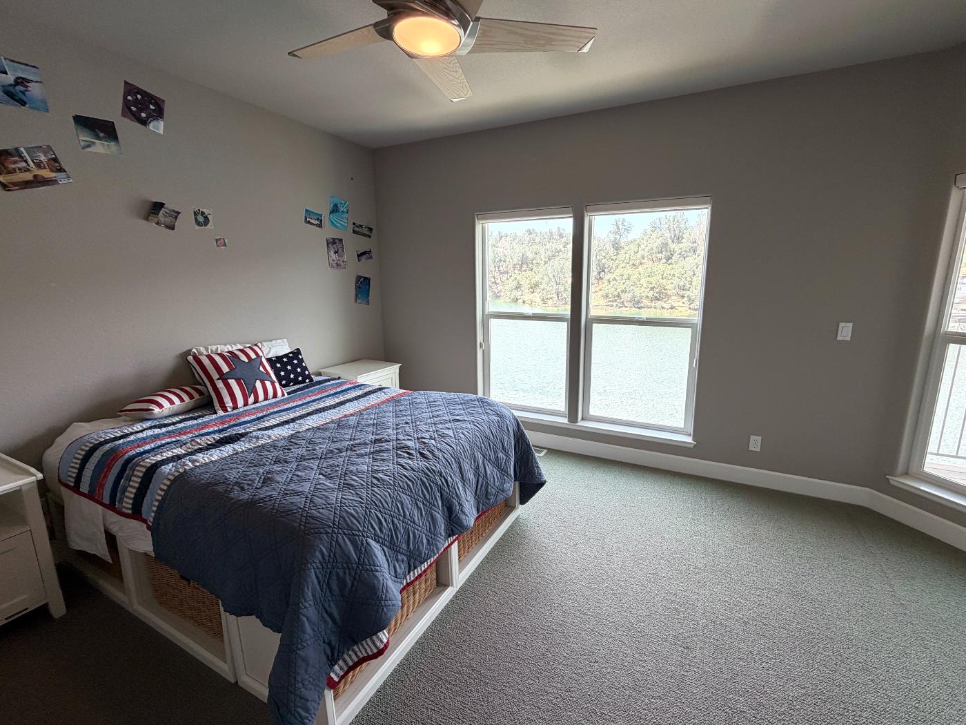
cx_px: 507
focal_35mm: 15
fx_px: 419
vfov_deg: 81.7
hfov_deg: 98.1
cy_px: 357
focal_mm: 2.22
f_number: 2.2
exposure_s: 1/120
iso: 32
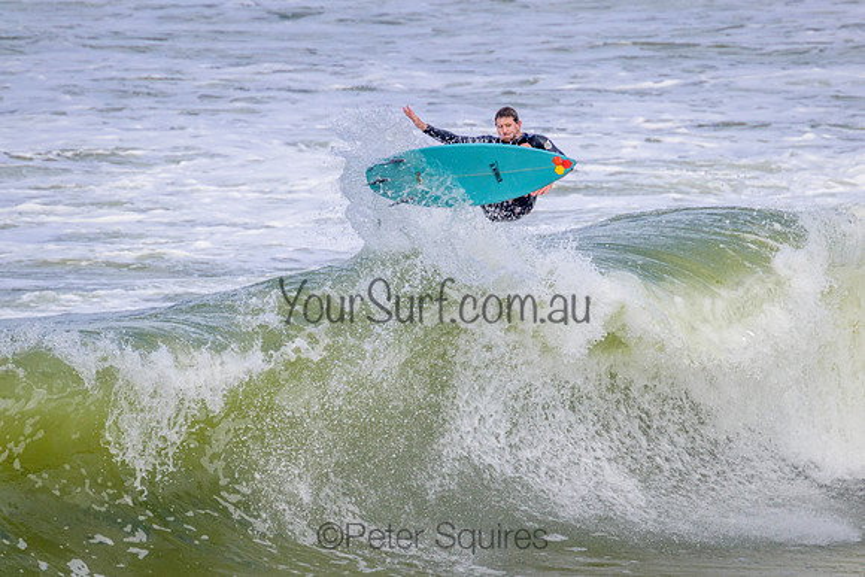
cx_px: 479
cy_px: 287
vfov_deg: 1.6
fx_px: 21297
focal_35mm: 886
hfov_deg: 2.3
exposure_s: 1/2000
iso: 800
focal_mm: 800
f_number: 11
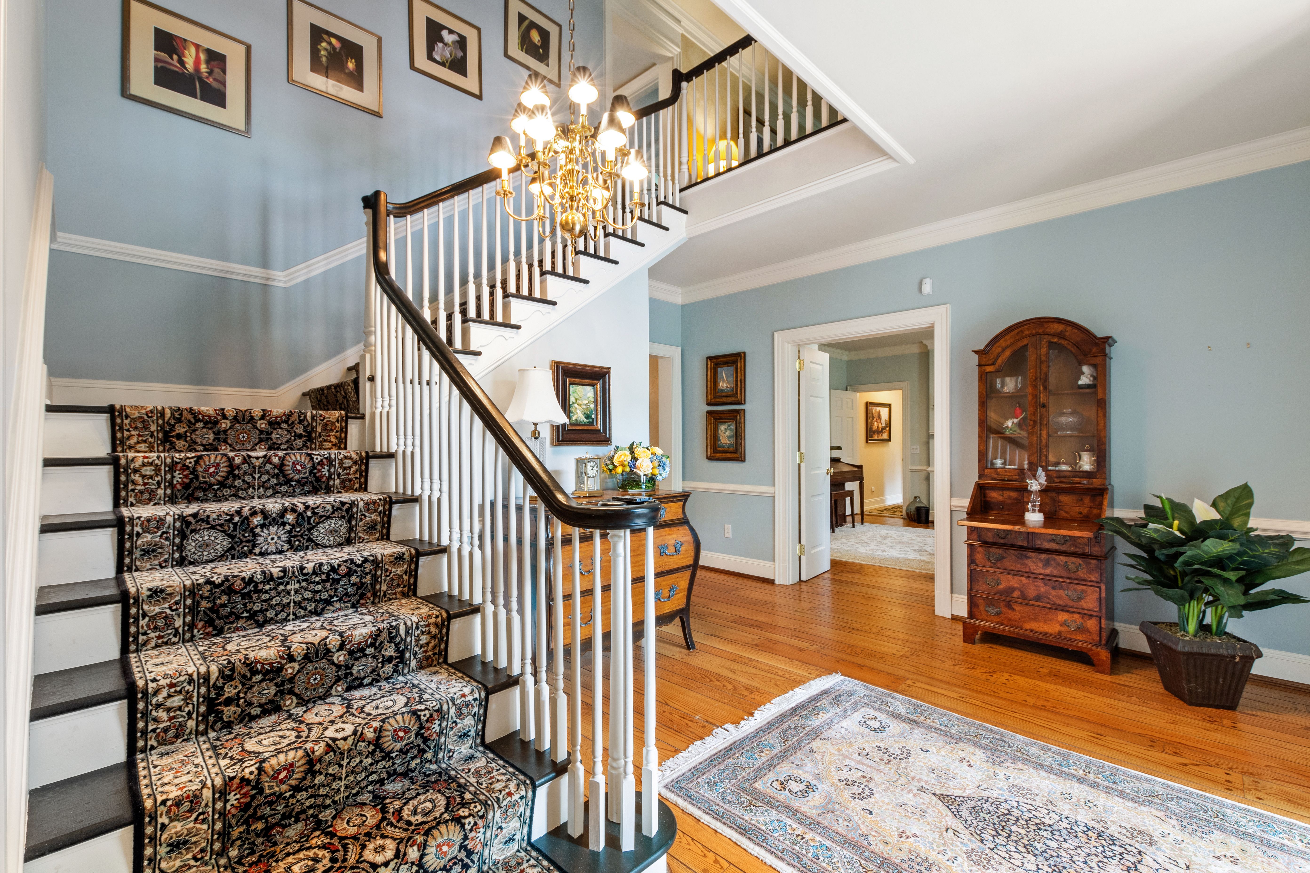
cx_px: 655
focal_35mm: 15
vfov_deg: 77.3
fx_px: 546
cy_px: 436
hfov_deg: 100.4
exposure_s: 1/1.25
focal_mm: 10
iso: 100
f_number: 9
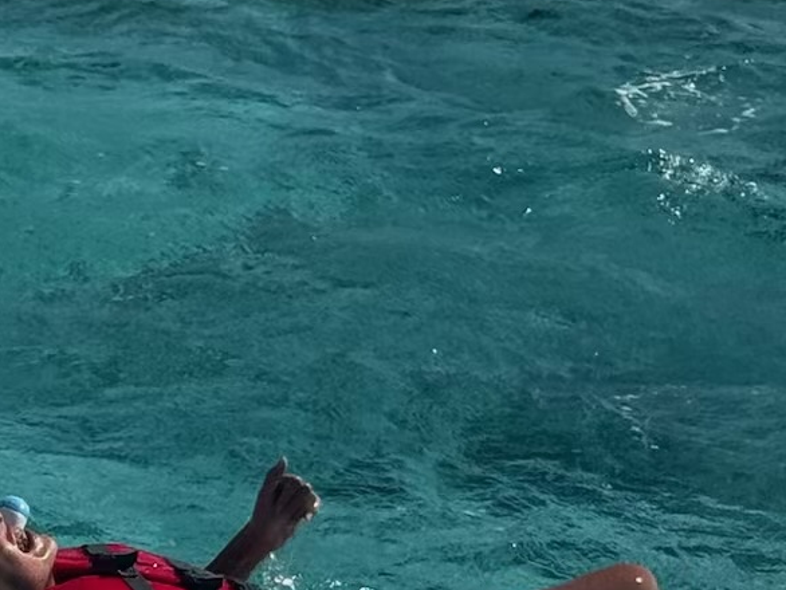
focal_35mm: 131
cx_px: -72
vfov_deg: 11.1
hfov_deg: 14.7
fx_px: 2976
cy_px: 720
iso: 64
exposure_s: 1/9009
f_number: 1.78
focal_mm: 6.76
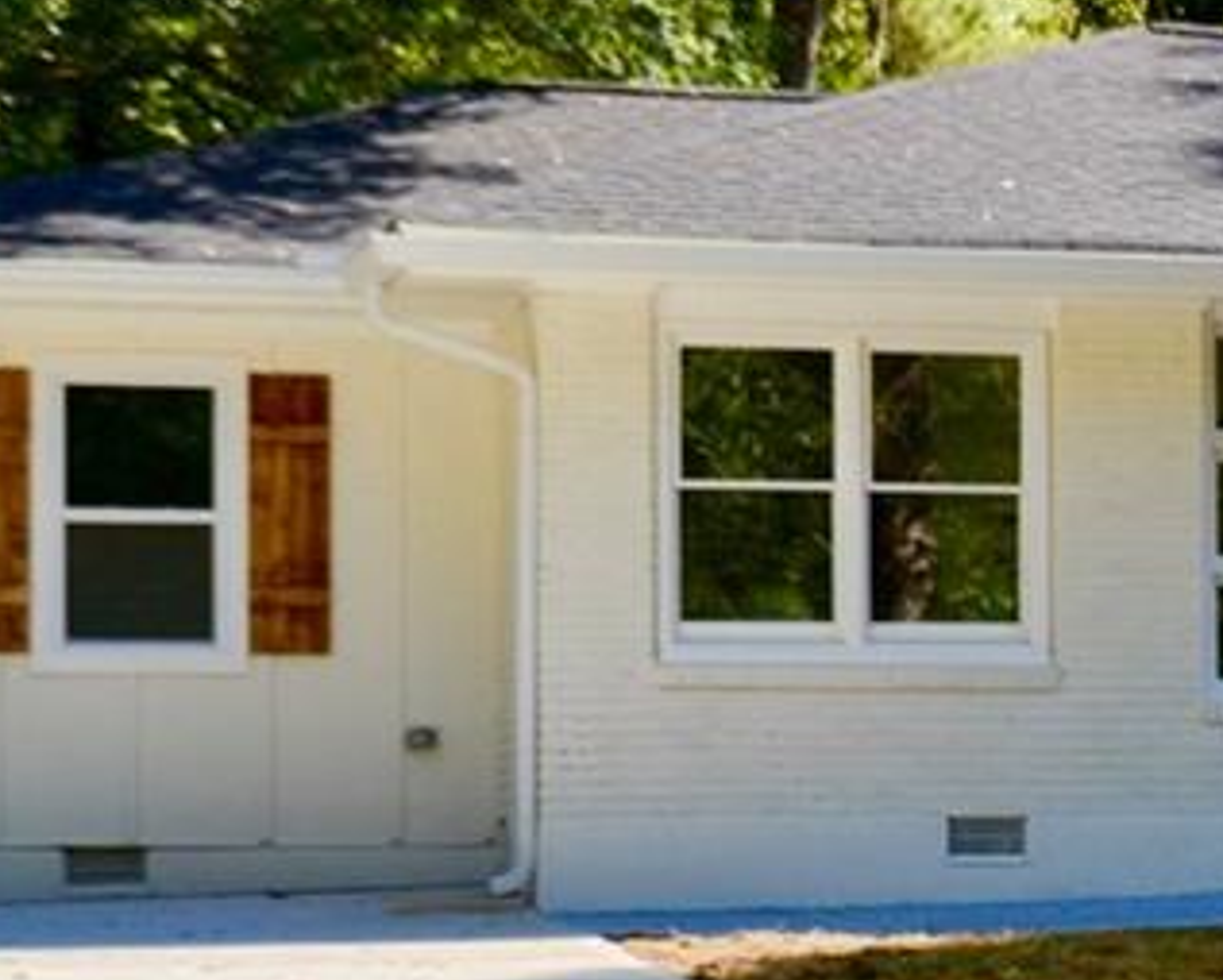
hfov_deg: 17.0
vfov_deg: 14.1
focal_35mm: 109
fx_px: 3948
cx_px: 1370
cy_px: 826
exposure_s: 1/200
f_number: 7.1
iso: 100
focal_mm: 24
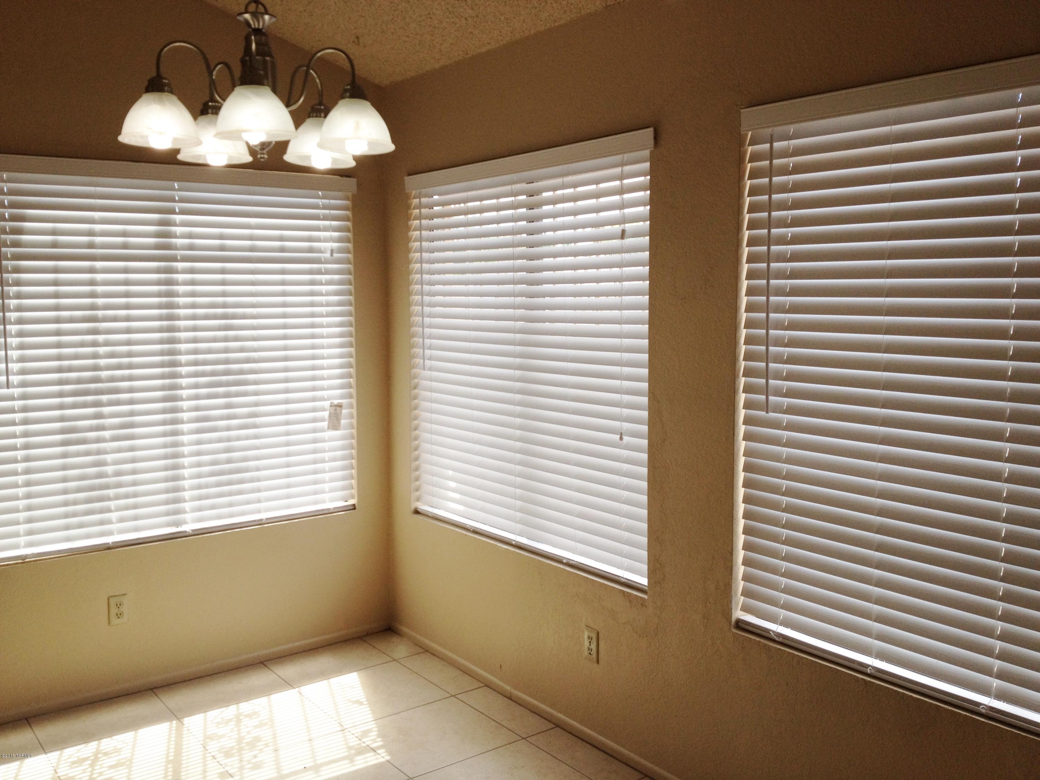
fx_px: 1052
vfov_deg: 40.7
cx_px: 520
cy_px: 390
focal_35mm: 35
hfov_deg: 52.6
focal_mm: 4.28
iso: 50
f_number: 2.4
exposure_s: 1/251
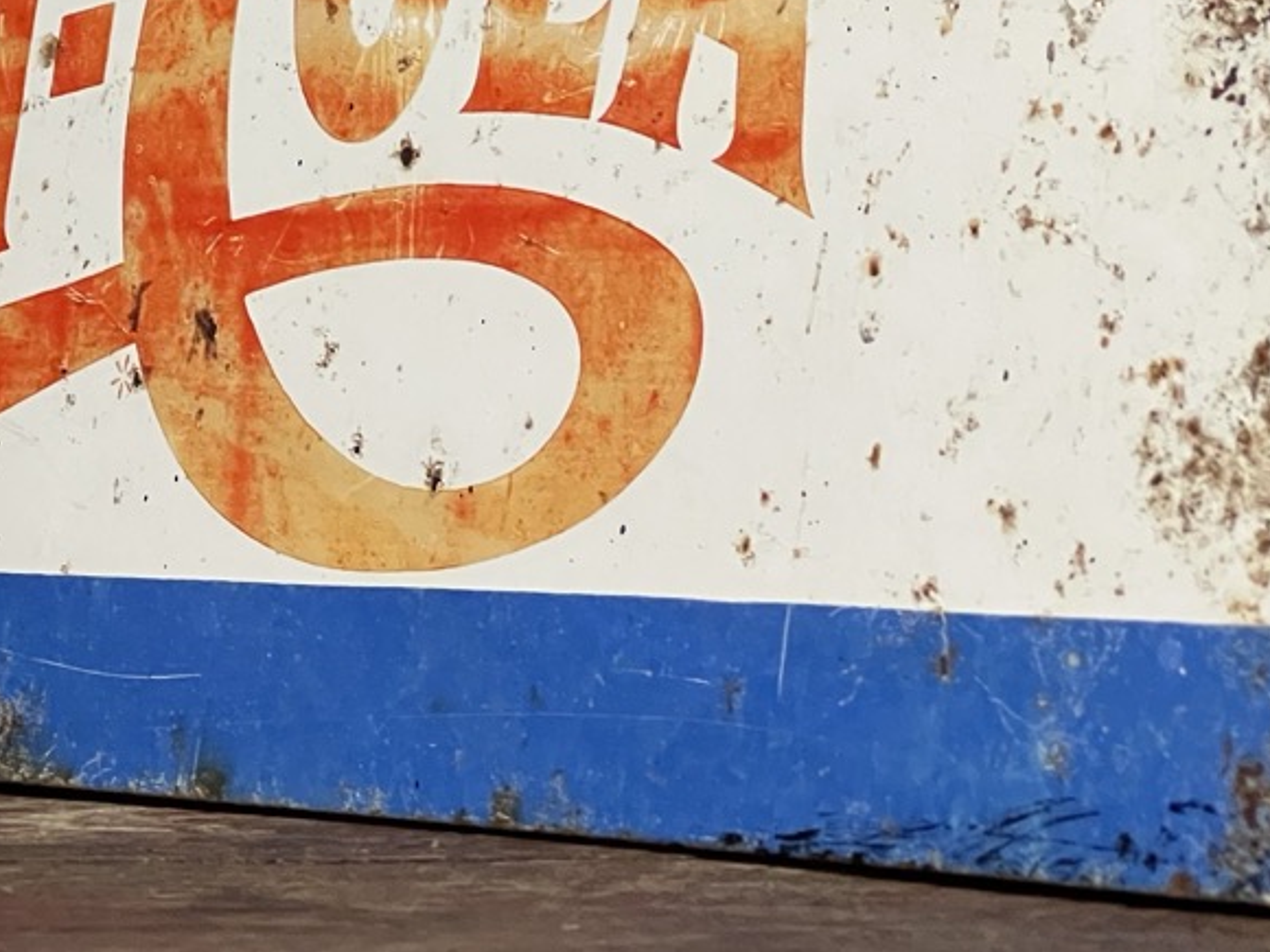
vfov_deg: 8.7
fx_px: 6237
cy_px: -61
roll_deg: +2.6
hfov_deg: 11.6
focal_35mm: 170
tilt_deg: +3.9
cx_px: 304
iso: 640
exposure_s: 1/50
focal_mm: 9
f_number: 2.8
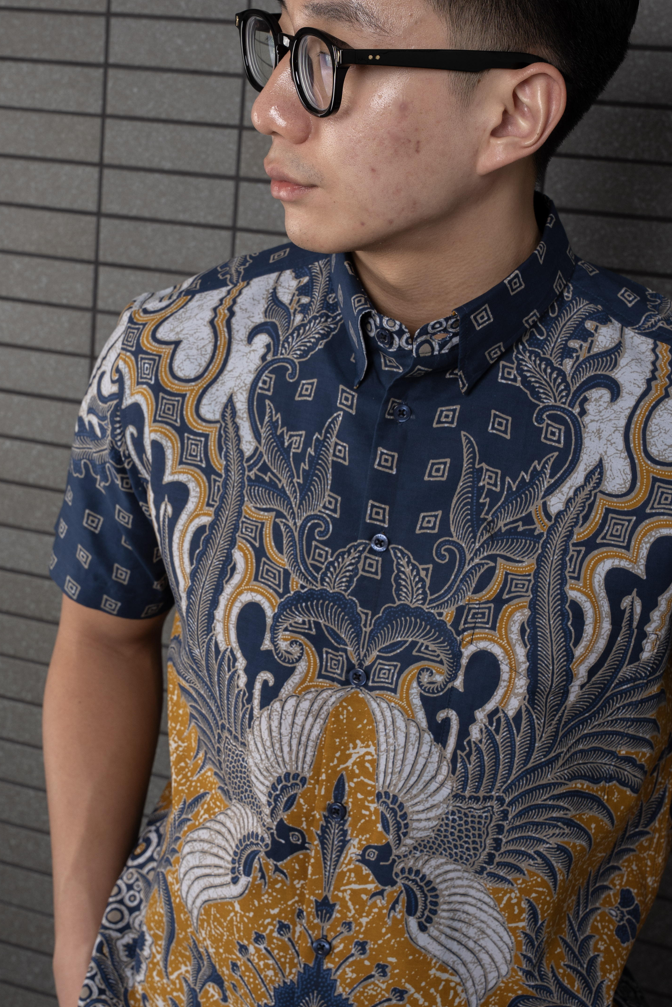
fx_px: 1703
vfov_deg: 32.9
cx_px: 222
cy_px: 418
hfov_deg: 22.2
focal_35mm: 61
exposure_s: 1/125
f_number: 8
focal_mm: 43.6
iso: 160
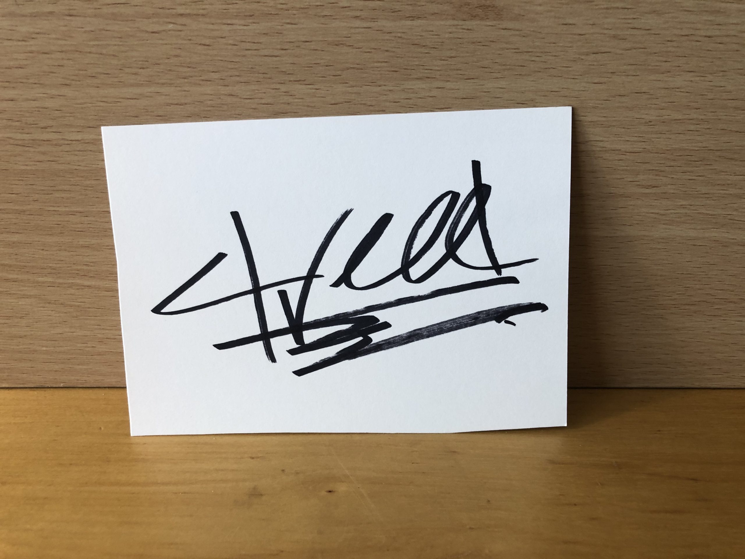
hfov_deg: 63.4
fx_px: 603
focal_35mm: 28
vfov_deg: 49.7
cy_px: 280
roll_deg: -1.8
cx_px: 372
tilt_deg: -26.3
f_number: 1.8
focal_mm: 3.99
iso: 25
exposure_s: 1/30
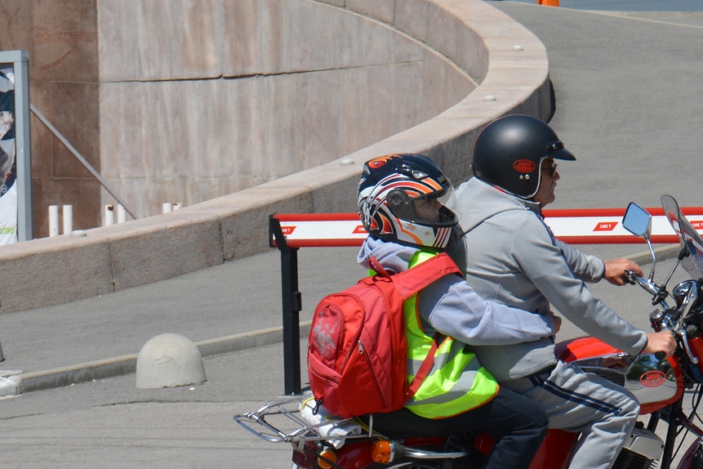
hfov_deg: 12.6
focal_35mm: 162
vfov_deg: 8.5
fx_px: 3163
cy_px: 279
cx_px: 595
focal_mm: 62
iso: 400
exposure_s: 1/1600
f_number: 6.3
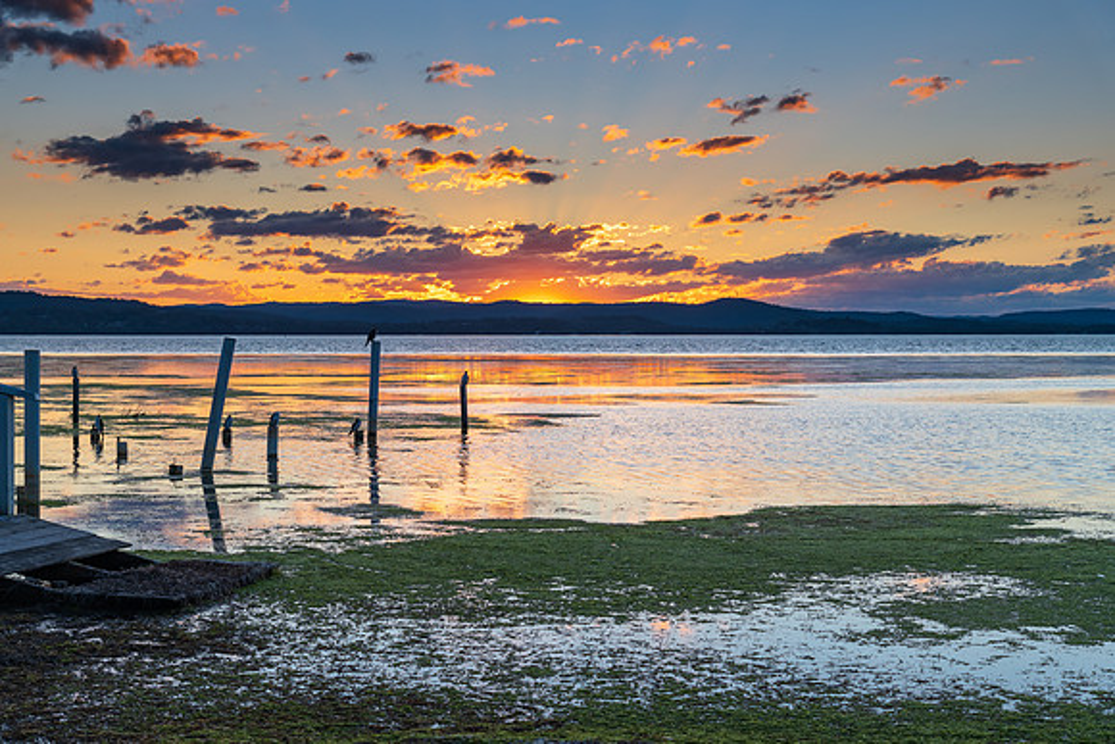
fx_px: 1931
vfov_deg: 21.8
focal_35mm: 62
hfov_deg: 32.2
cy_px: 372
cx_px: 558
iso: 160
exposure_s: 1/40
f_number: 8
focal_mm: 62
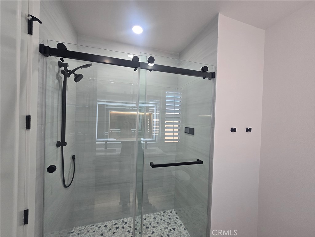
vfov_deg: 89.9
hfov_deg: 106.2
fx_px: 118
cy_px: 118
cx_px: 158
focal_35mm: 13
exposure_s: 1/120
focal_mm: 2.2
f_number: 2.2
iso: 100
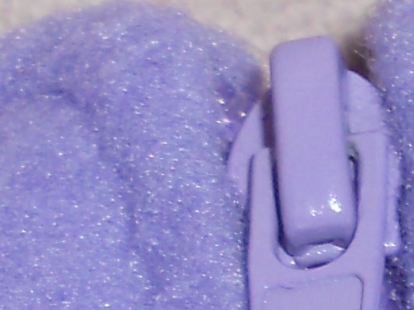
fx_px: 2858
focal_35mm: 239
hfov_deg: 8.3
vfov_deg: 5.8
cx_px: 57
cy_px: 943
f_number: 8.8
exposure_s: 1/25
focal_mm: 5.8
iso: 80
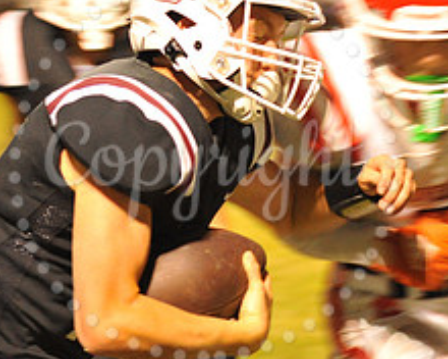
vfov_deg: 6.3
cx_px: 204
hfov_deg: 7.8
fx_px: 3275
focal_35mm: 247
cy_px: 165
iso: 5000
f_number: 5
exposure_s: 1/160
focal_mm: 100
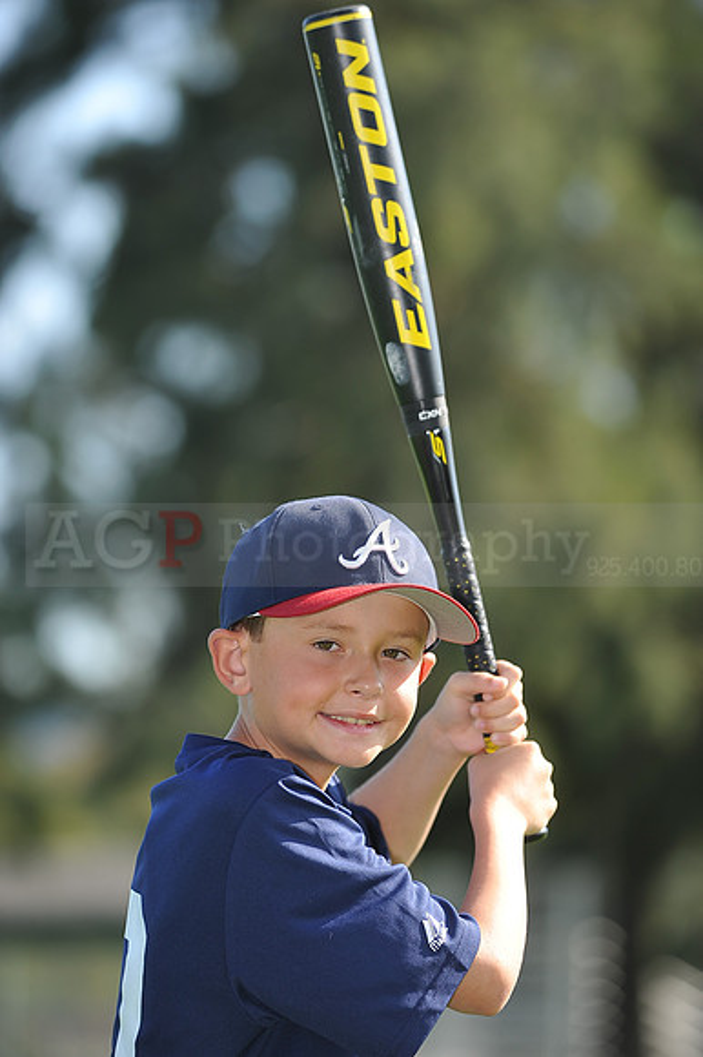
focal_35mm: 200
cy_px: 528
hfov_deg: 6.9
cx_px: 352
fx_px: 5865
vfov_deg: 10.3
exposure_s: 1/640
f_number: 4.5
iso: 200
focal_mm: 200
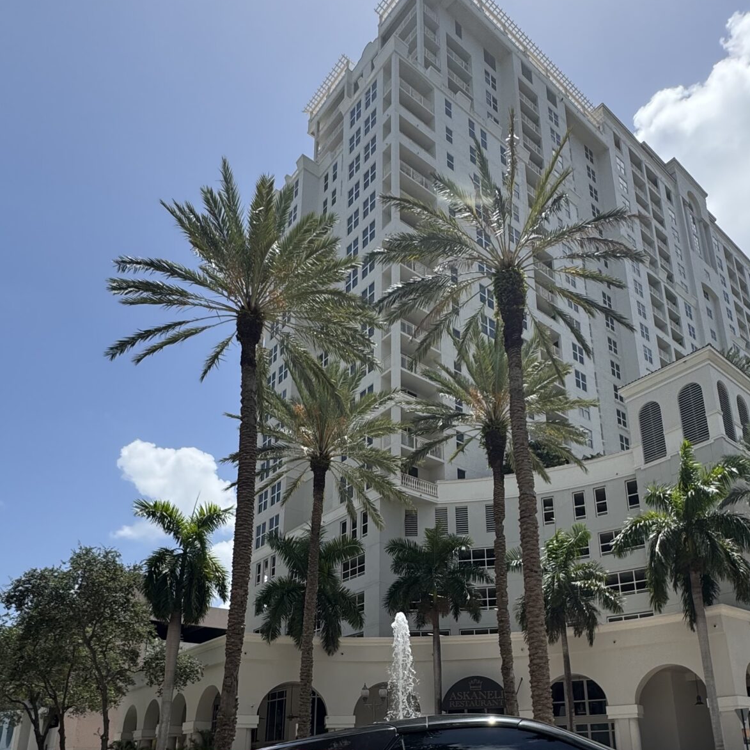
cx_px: 440
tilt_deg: +17.3
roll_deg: +2.3
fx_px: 662
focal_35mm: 27
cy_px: 553
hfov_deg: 58.7
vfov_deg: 56.5
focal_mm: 2.22
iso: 50
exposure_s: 1/1299
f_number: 2.2
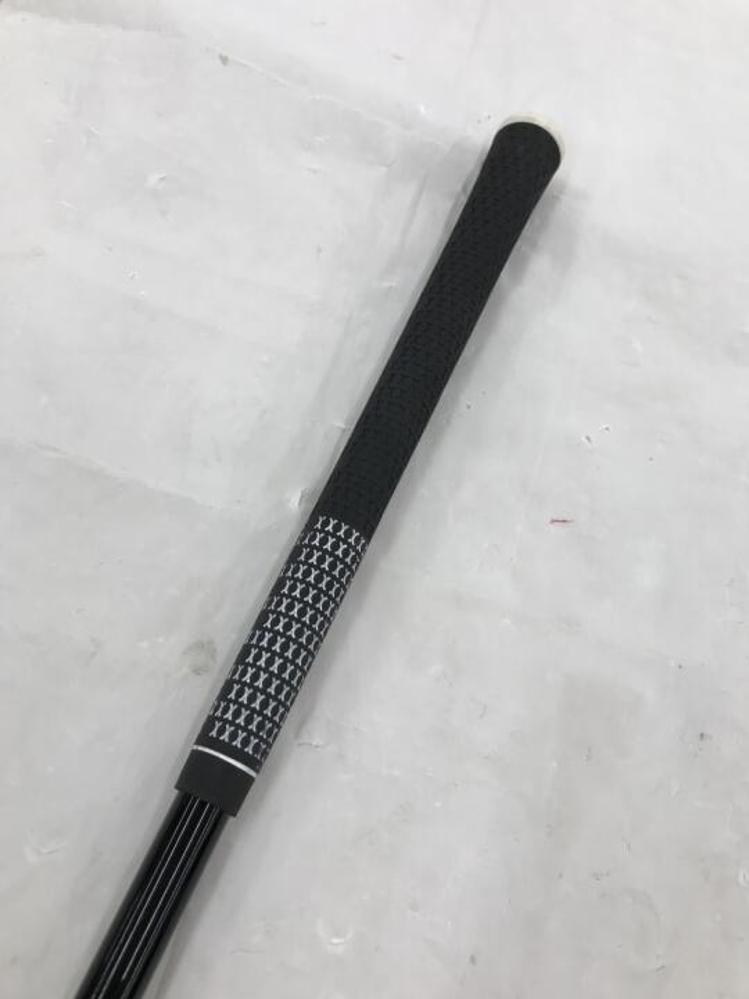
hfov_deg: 49.7
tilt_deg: -62.0
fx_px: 808
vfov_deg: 63.4
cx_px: 374
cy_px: 500
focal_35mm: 28
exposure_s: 1/120
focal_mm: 3.99
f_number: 1.8
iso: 25
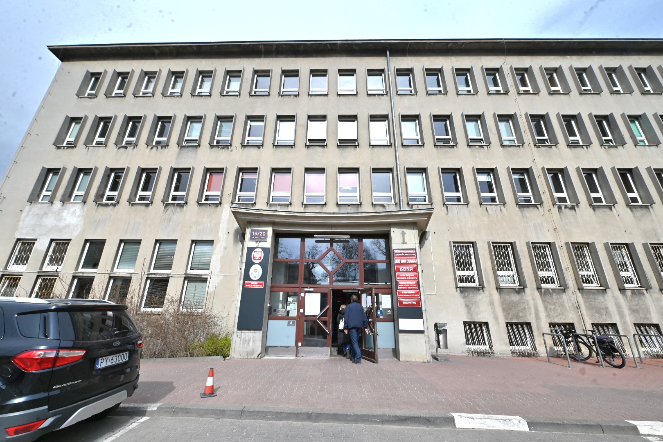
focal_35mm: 14
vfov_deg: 81.2
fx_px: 258
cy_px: 221
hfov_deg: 104.3
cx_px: 332
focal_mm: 14
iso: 100
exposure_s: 1/200
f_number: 13
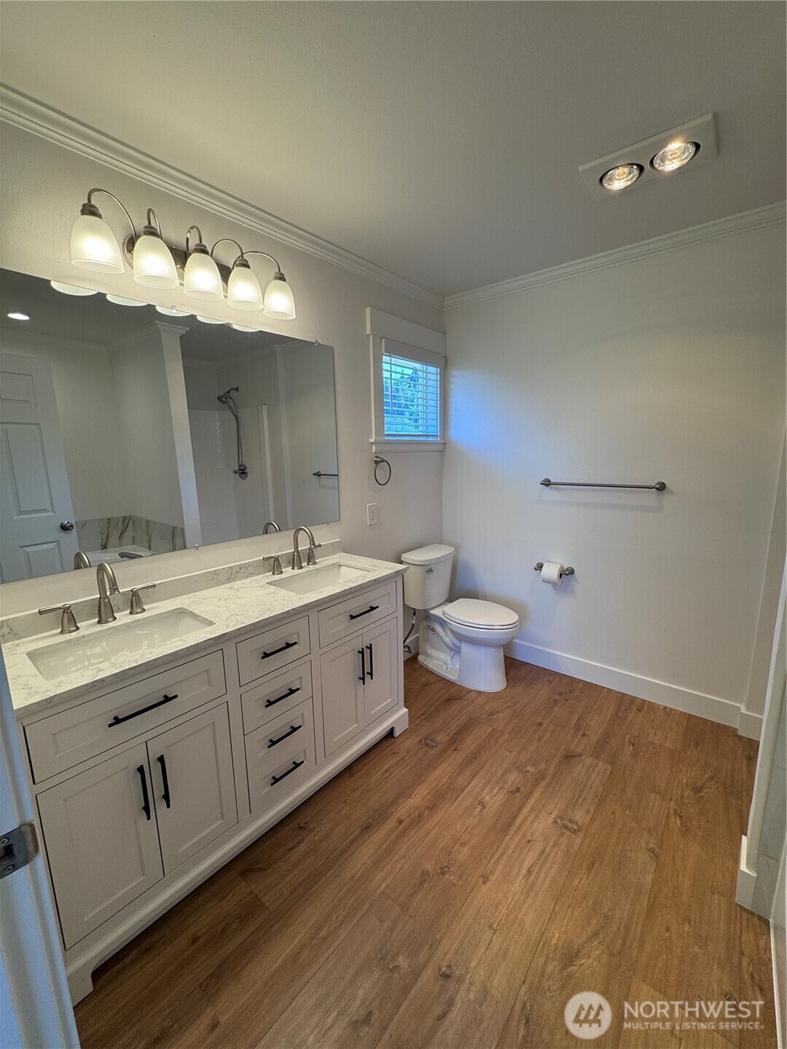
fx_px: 424
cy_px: 524
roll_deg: +1.5
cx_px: 394
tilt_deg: -9.9
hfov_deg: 85.7
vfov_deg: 102.1
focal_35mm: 14
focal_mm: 2.22
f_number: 2.2
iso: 80
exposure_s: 1/120
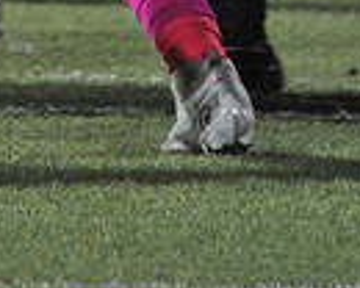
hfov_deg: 0.8
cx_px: -19
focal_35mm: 2515
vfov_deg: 0.6
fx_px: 26796
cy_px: -471
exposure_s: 1/200
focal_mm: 600
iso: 6400
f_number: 6.3
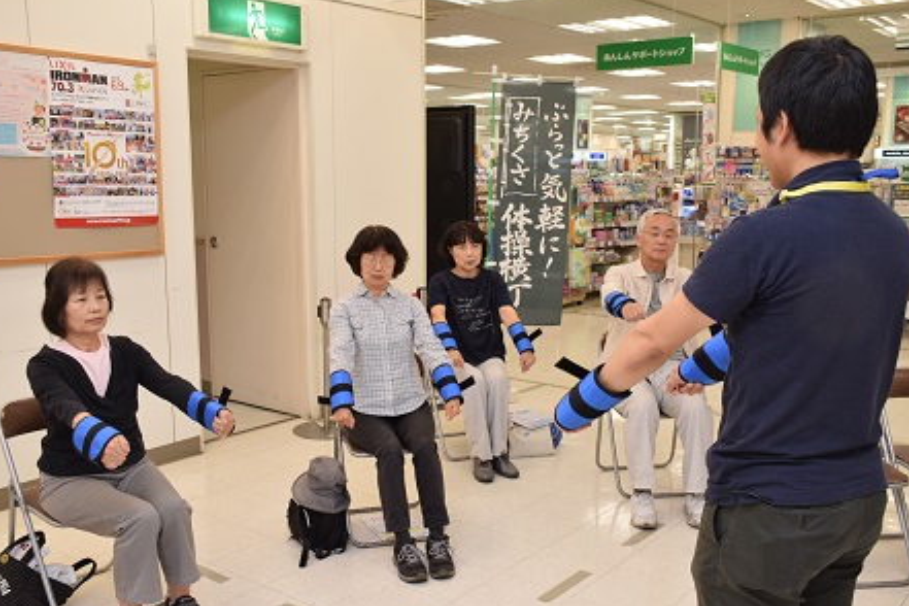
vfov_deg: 35.4
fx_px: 948
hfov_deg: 51.2
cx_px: 464
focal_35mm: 38
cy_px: 317
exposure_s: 1/125
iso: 800
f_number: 7.1
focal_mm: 23
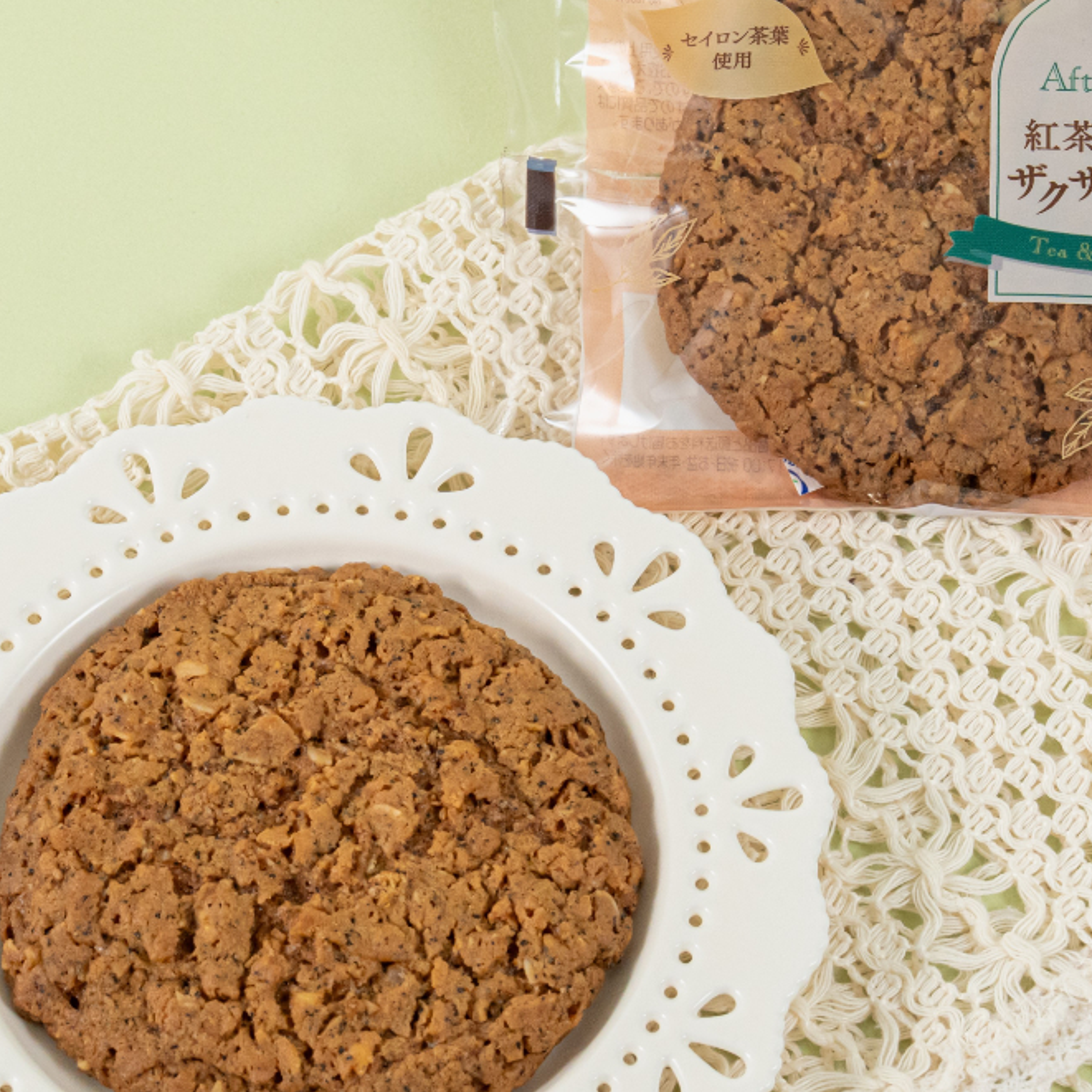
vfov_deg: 16.1
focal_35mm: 108
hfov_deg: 16.1
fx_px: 3855
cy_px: 580
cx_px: 547
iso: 2000
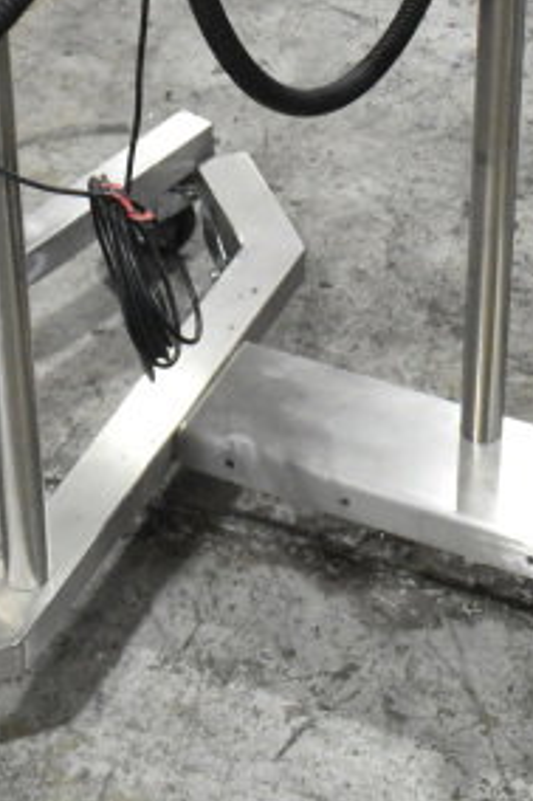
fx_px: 1934
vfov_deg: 21.1
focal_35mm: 87
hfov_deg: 15.6
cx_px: 395
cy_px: -252
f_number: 9
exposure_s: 1/320
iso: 6400
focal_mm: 18
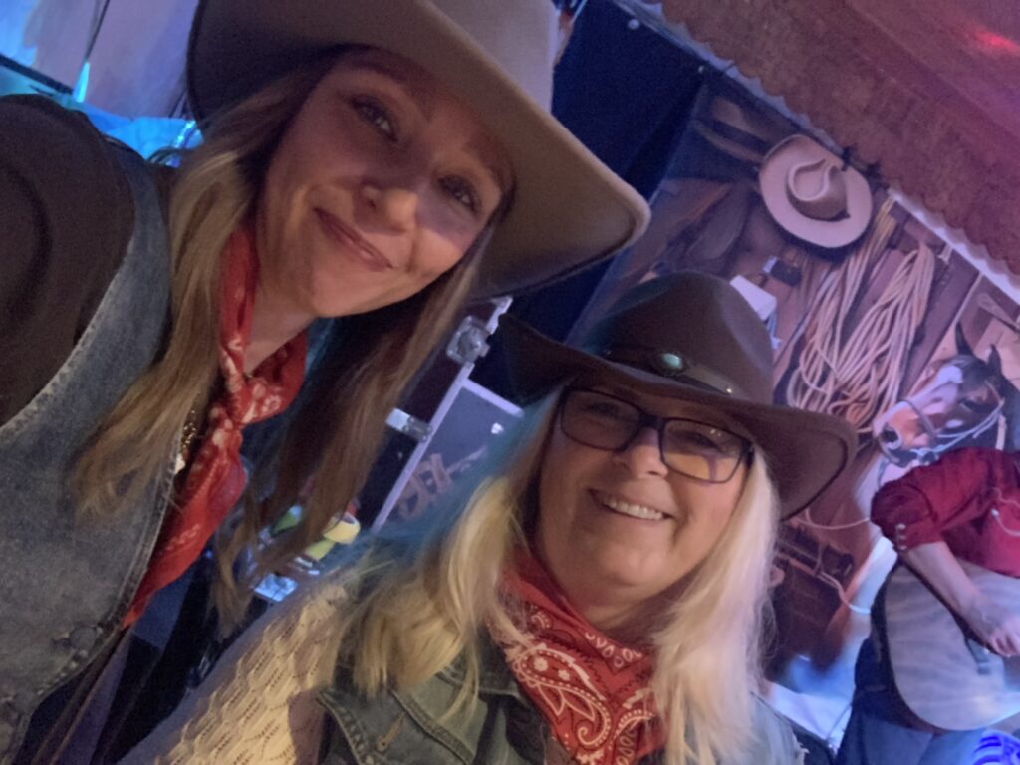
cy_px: 382
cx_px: 510
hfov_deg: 56.8
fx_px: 943
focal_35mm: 32
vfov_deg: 44.2
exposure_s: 1/17
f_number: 2.2
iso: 1600
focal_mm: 2.87
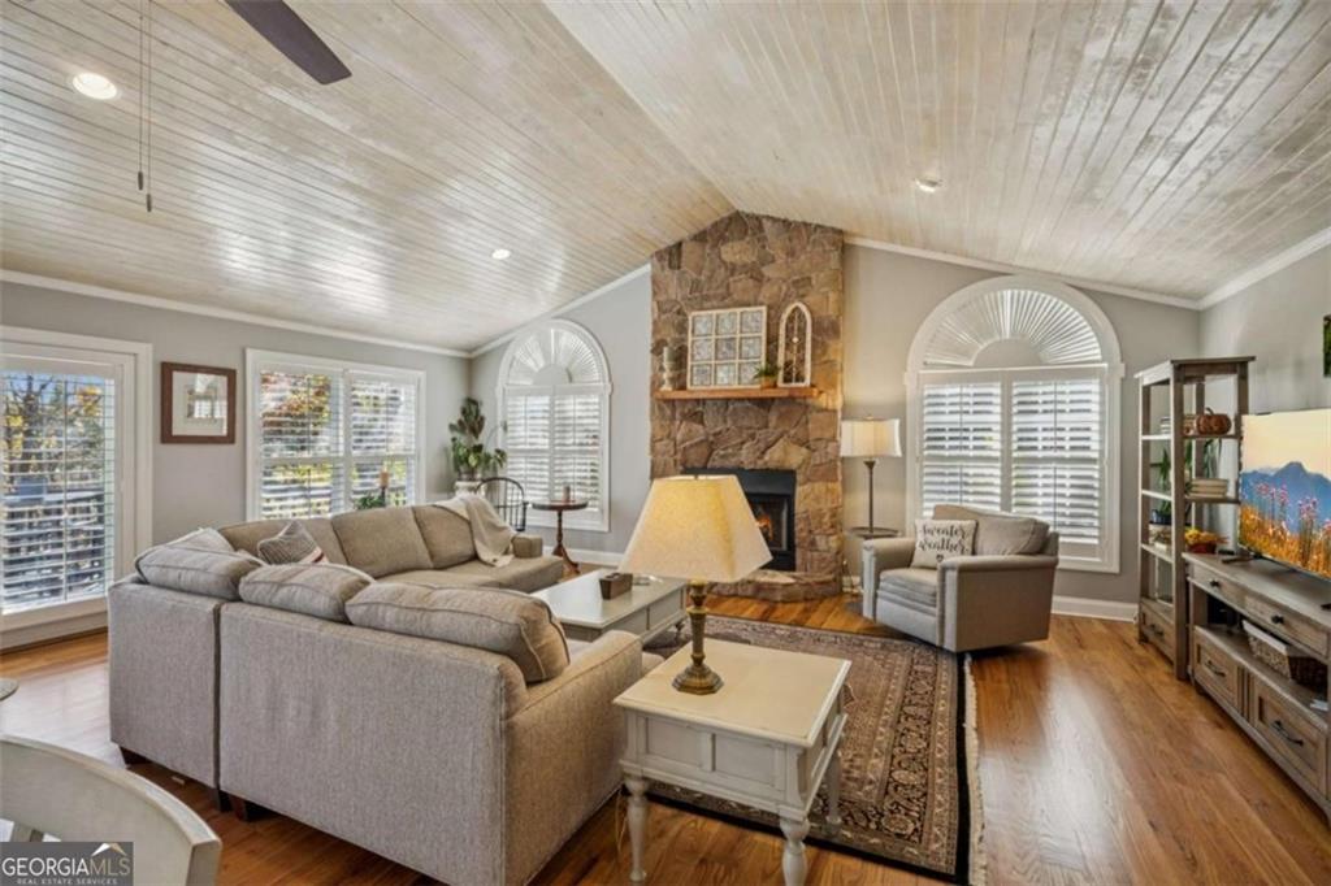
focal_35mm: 16
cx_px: 666
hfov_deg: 96.8
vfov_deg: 73.7
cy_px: 443
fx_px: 591
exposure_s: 1/50
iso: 400
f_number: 5.6
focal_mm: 16
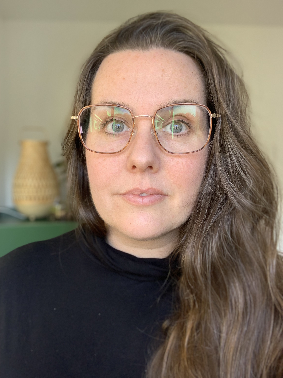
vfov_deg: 56.8
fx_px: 349
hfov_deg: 44.2
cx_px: 142
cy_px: 189
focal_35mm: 32
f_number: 2.2
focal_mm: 2.87
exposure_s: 1/75
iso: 64
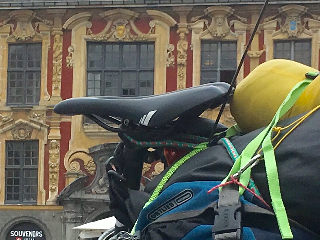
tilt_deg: +2.4
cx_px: 91
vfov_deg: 10.9
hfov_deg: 14.6
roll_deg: -1.6
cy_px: 224
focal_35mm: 135
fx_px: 1248
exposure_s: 1/801
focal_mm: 4.15
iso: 25
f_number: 2.2
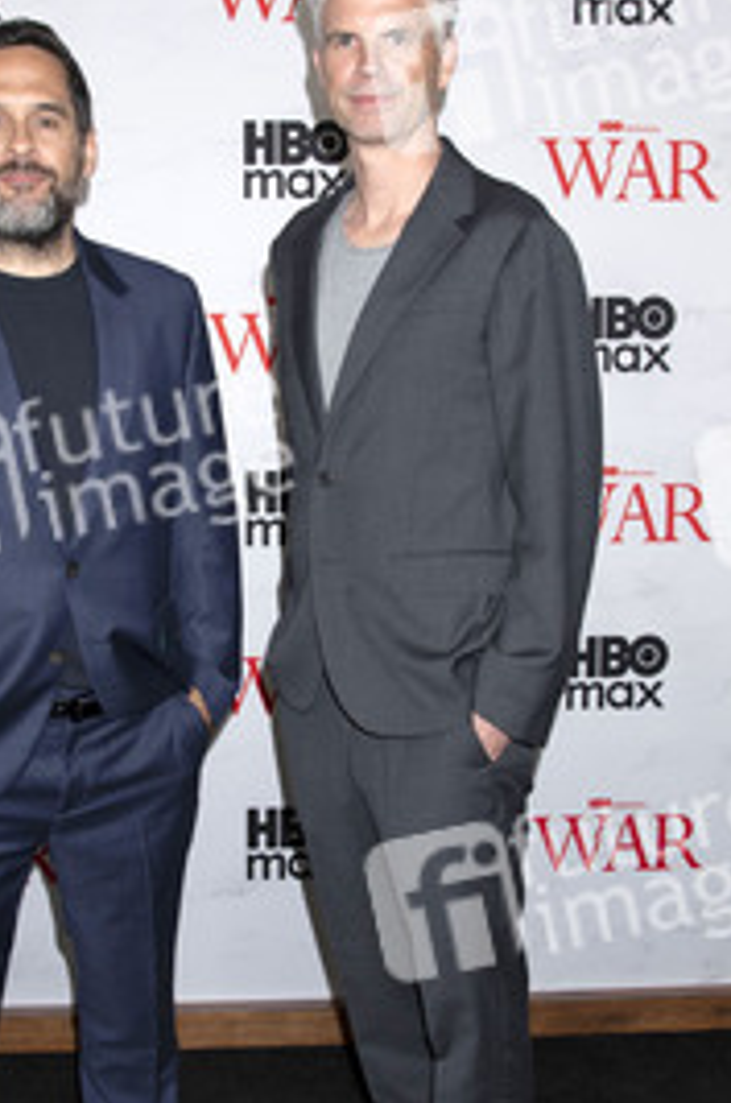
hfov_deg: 36.1
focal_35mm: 36
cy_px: 677
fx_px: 1101
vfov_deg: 52.7
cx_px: 202
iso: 640
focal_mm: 24
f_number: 5.6
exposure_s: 1/200
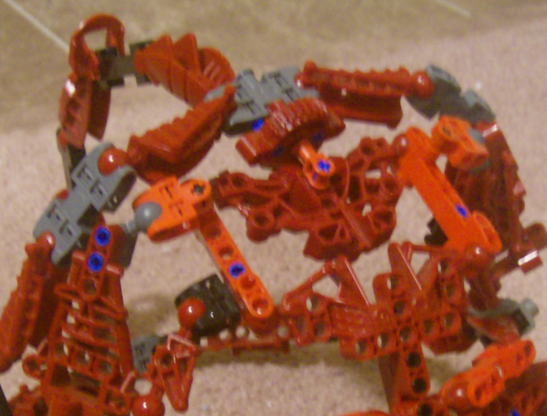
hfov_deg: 22.4
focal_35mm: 87
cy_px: 355
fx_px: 1381
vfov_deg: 16.9
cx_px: 295
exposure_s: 1/1.48
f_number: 3.1
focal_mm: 7.7
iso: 200
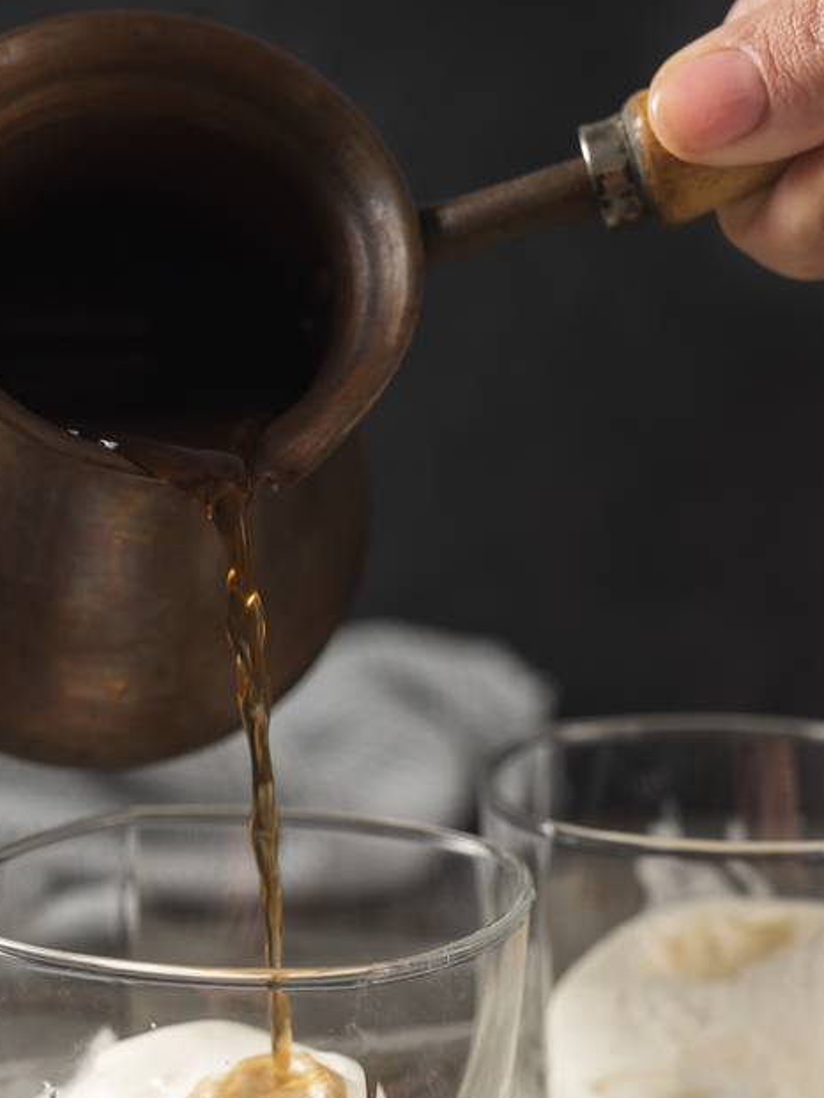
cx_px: 368
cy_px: 916
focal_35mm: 87
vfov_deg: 22.1
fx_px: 2760
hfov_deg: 17.0
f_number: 5
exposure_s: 1/125
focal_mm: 50
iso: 63
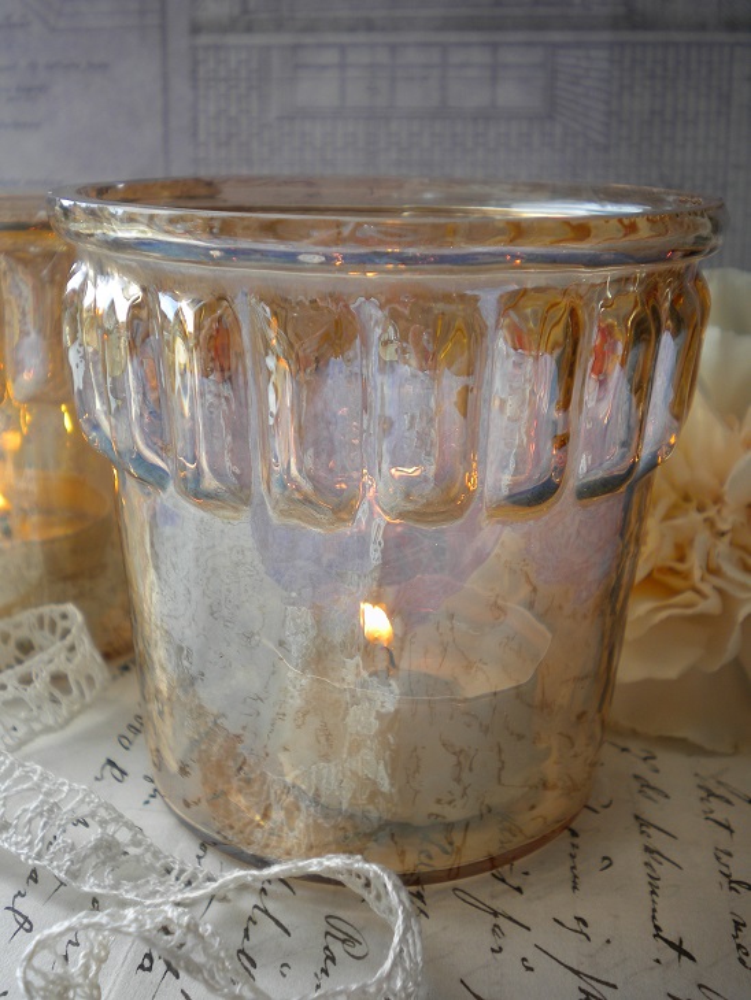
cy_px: 500
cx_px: 376
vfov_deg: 45.8
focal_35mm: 41
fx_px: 1185
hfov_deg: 35.2
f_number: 3.5
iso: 80
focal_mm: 7.4
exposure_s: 1/56
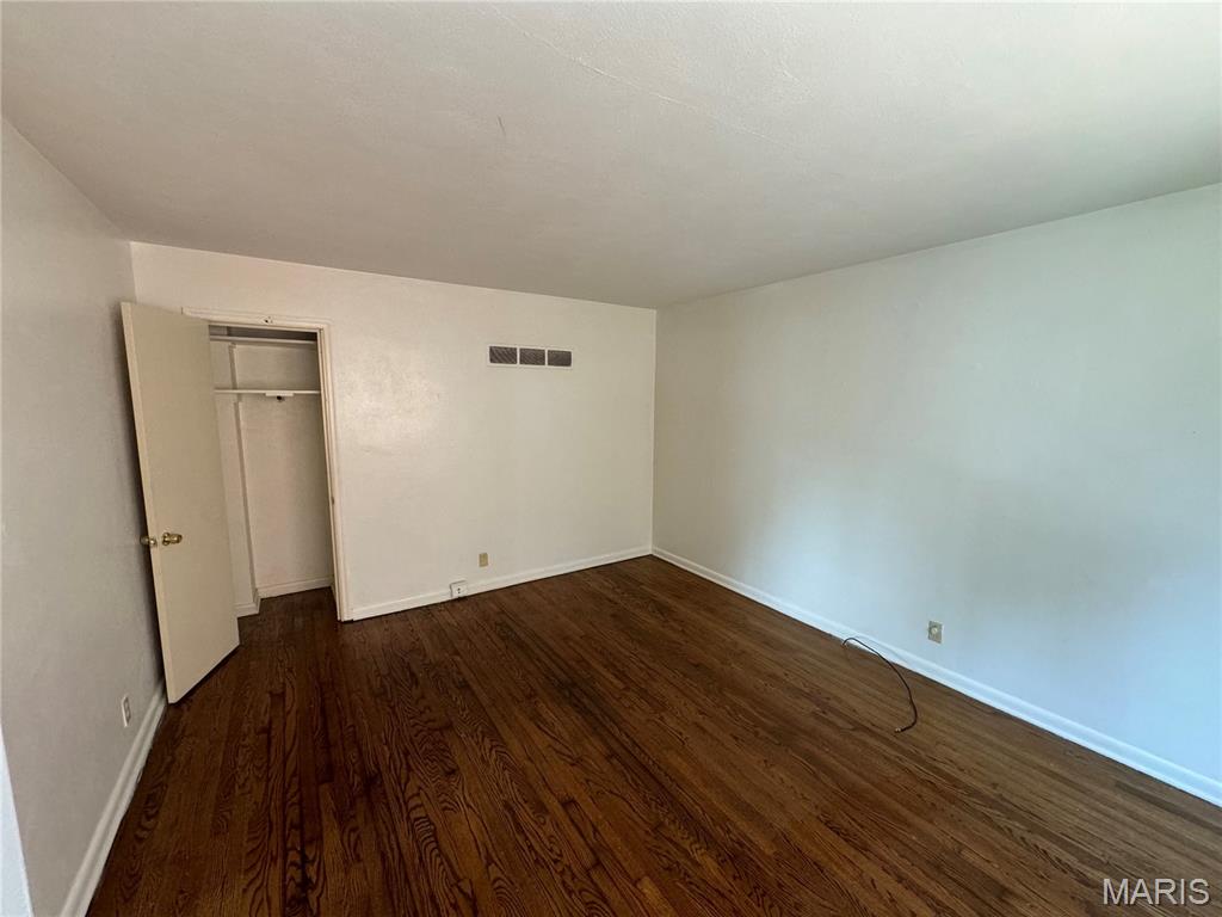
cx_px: 611
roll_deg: -0.5
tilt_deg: -9.4
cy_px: 458
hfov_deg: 102.1
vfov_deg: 85.7
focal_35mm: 14
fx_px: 494
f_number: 2.2
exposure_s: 1/99
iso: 250
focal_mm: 2.22
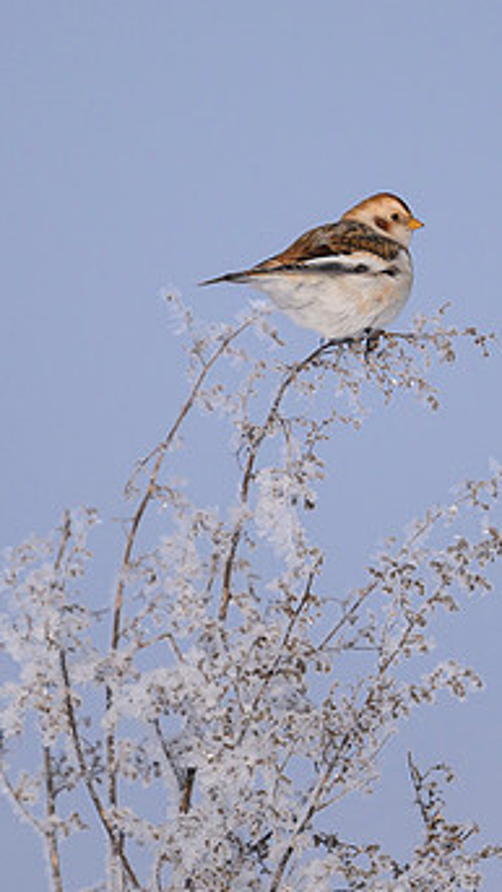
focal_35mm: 1553
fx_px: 36741
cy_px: 303
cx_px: 355
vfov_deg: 1.4
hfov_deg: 0.8
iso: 200
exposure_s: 1/3200
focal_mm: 560
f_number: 4
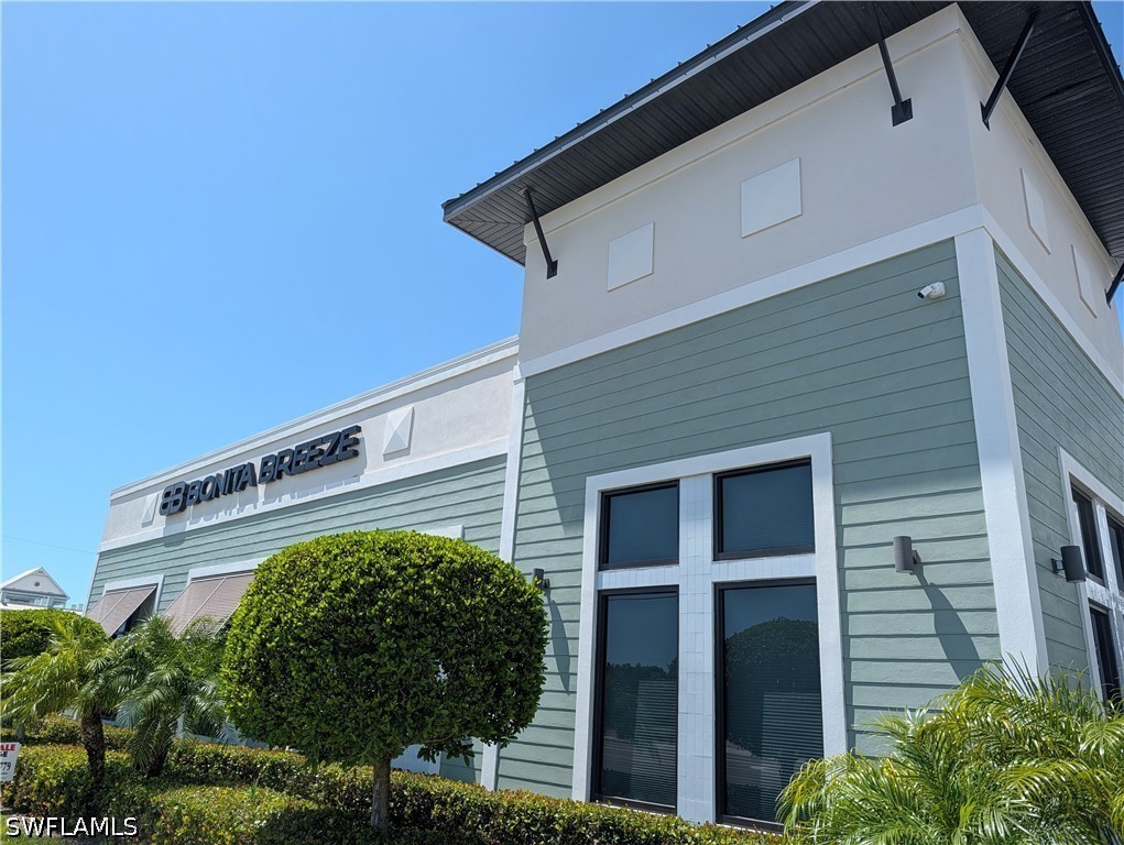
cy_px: 422
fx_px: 780
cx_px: 562
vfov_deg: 56.9
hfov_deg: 71.5
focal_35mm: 24
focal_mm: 6.9
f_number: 1.68
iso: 22
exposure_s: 1/939
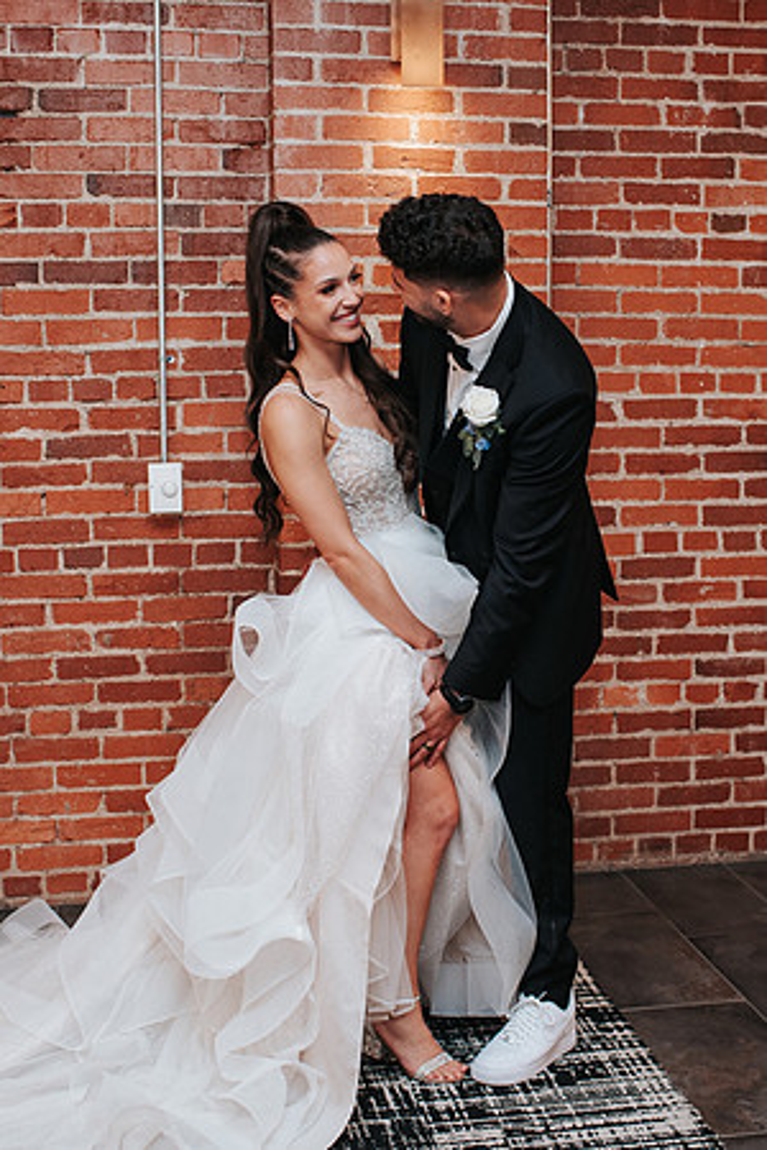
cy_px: 575
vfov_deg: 37.9
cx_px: 430
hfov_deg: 25.8
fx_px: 1676
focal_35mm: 52
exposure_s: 1/125
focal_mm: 35
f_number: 2.8
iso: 800
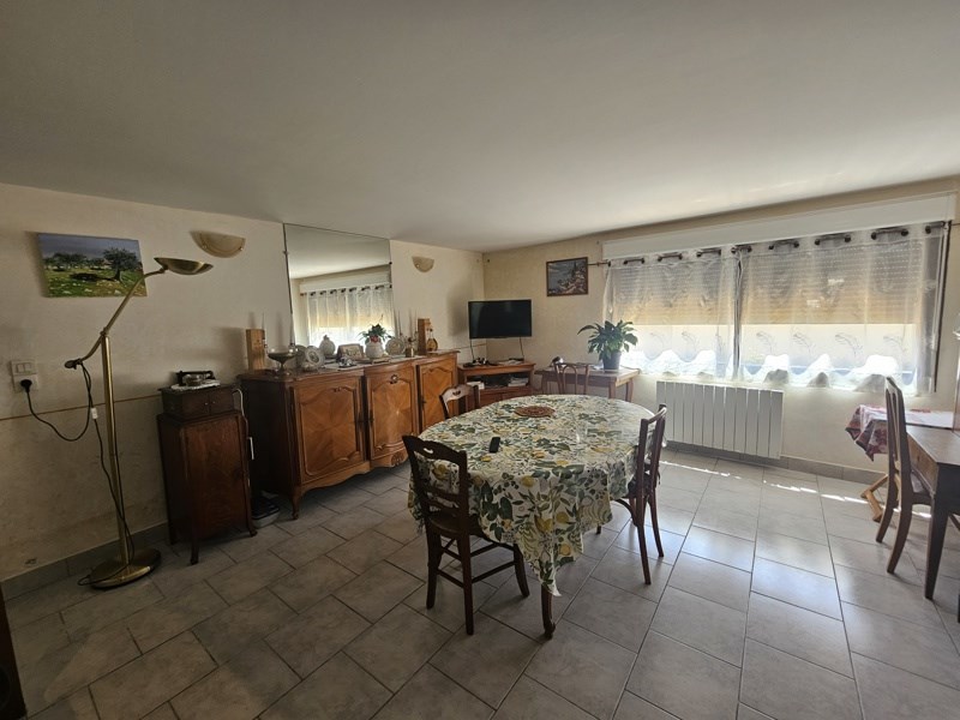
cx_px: 480
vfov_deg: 89.9
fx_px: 361
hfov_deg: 106.2
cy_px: 360
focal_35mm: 13
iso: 80
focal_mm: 2.2
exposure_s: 1/50
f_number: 2.2
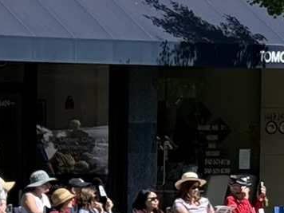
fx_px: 2264
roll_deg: +0.1
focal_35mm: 276
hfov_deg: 6.7
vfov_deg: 5.4
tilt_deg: -1.5
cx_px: -462
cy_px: 204
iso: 64
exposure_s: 1/3534
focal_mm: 6.76
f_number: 1.78
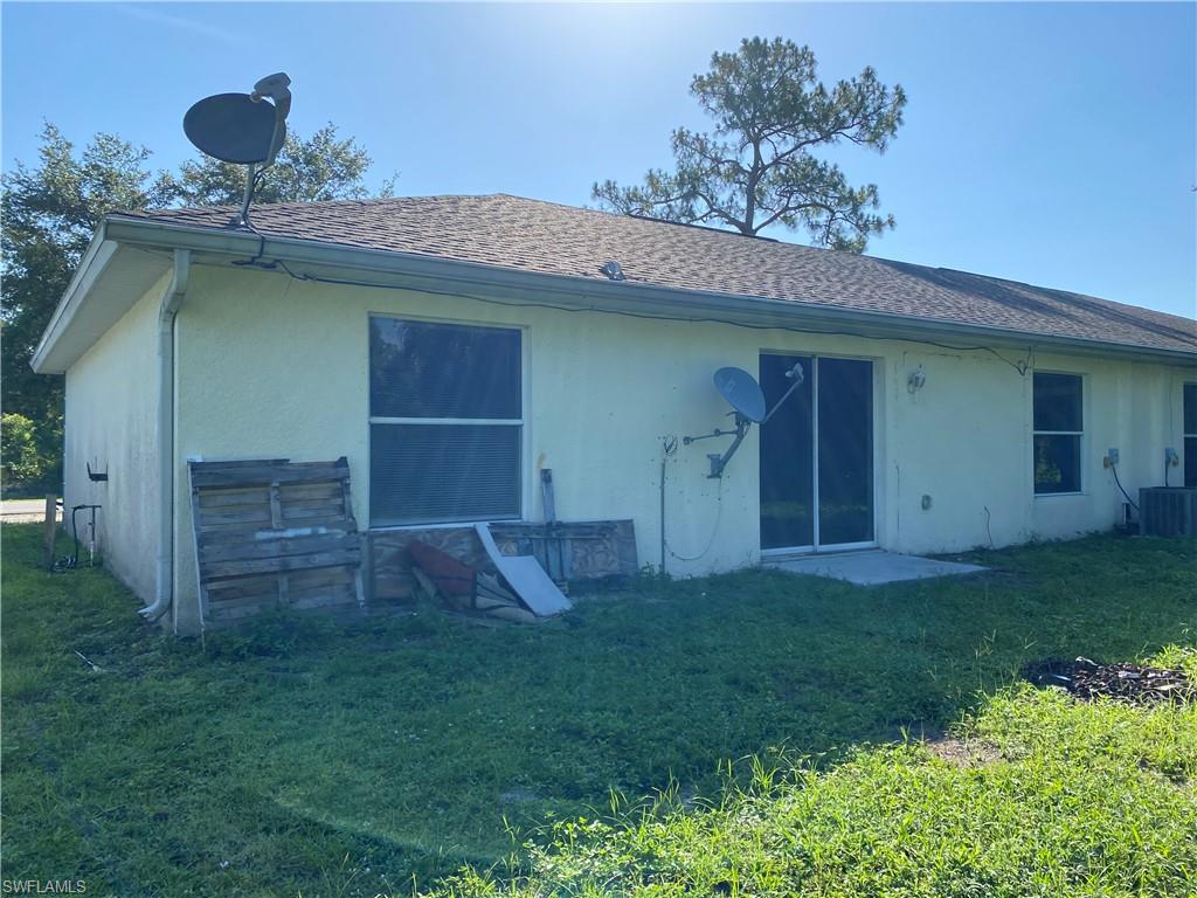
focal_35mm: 26
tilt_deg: +0.0
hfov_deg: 67.3
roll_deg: +1.1
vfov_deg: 53.1
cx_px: 598
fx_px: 899
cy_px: 449
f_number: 1.8
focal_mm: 4.25
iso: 32
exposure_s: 1/2066
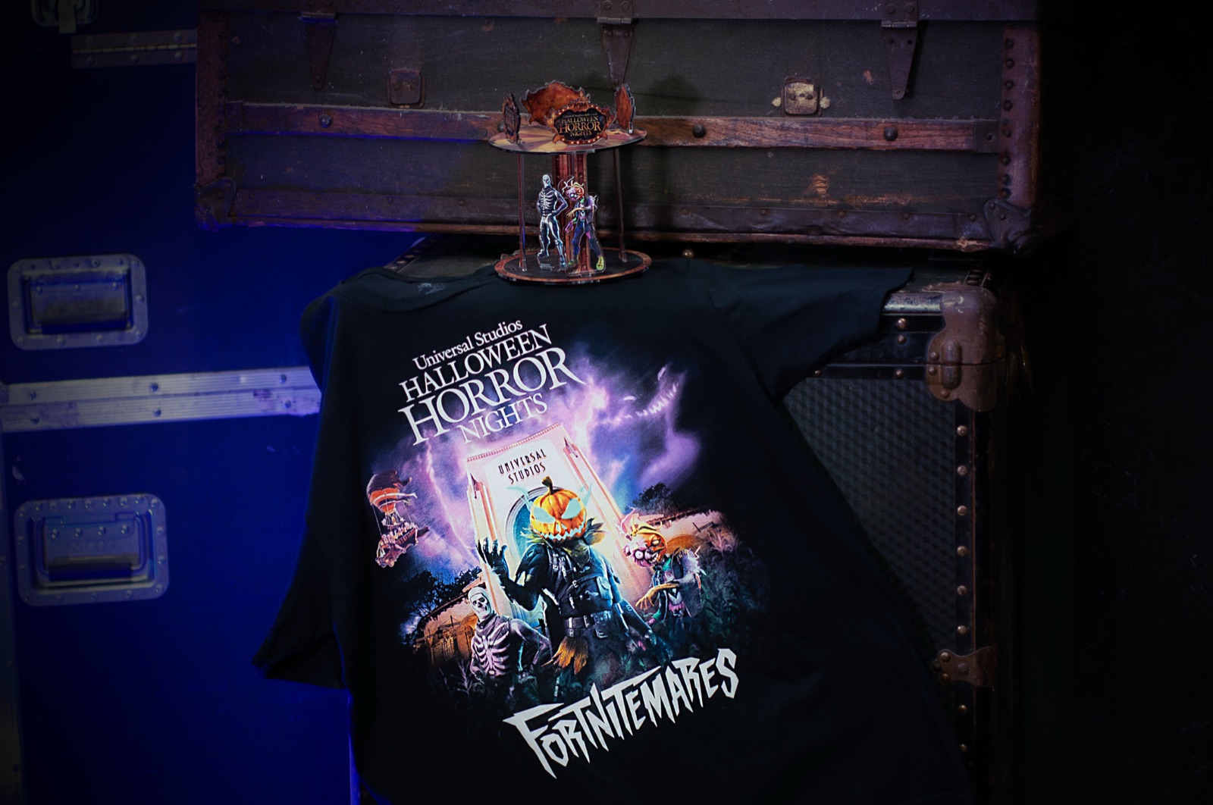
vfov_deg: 18.1
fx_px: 2523
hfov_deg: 27.0
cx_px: 606
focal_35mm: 75
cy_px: 402
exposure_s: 1/125
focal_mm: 50
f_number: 2.8
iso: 800
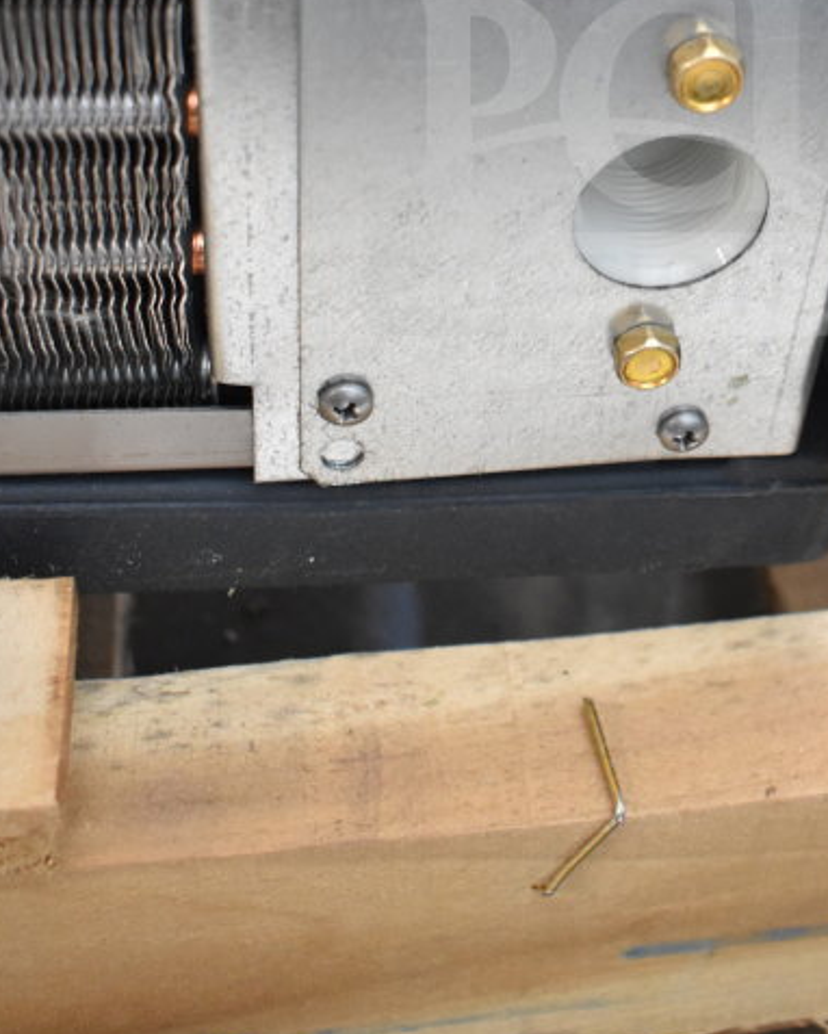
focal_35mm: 54
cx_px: 611
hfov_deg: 27.8
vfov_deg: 33.4
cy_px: 164
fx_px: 1653
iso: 2200
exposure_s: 1/30
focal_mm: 20
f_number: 3.8
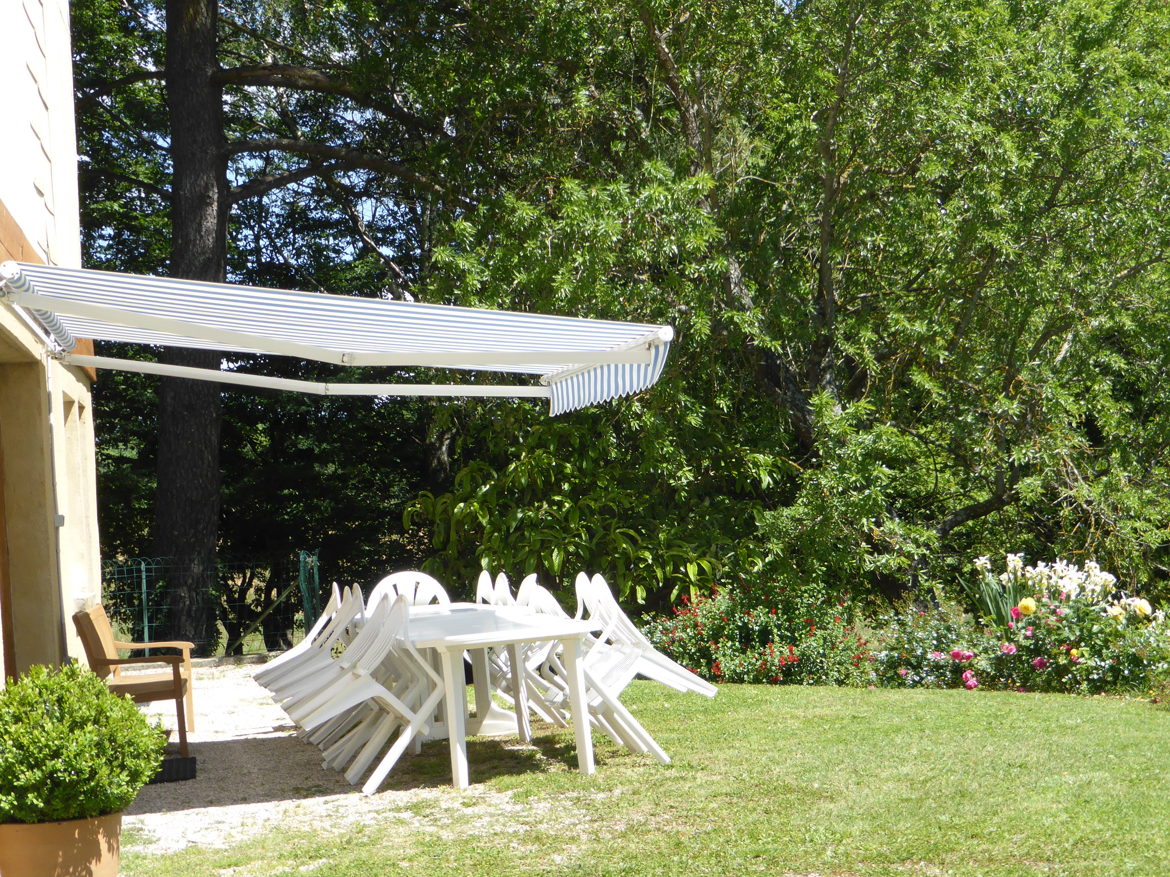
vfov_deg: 24.4
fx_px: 2028
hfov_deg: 32.1
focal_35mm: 60
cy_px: 508
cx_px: 709
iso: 100
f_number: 4.1
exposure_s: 1/400
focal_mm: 7.9
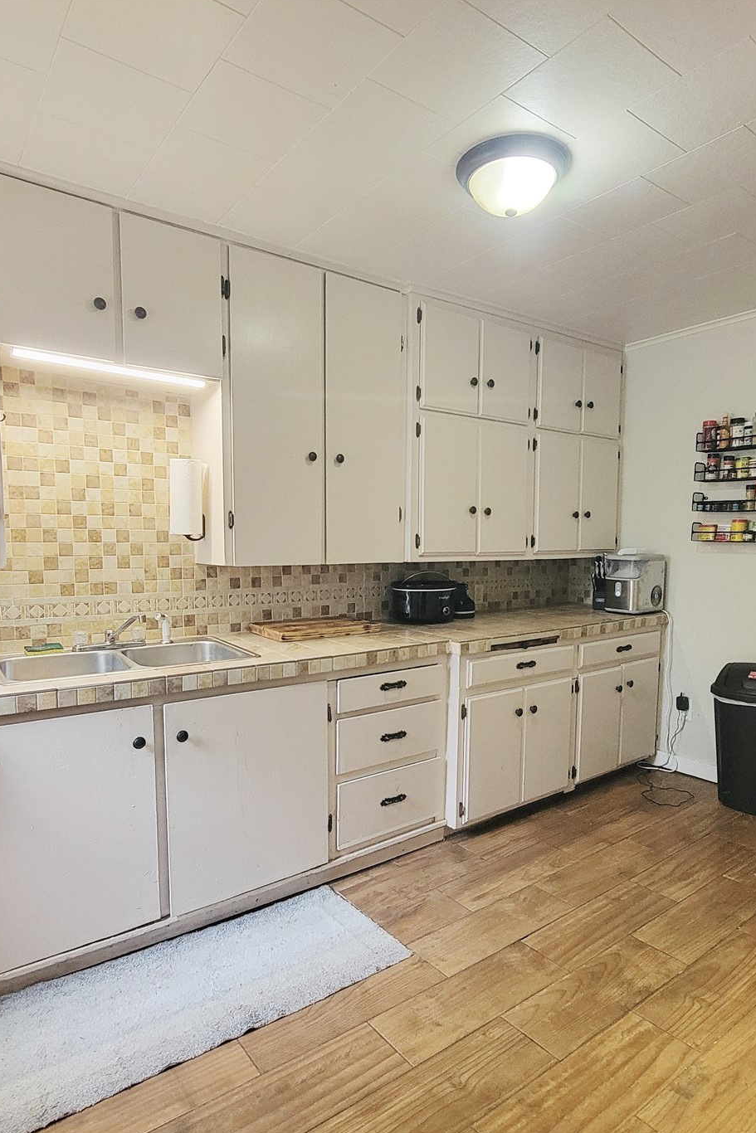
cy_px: 592
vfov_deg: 86.8
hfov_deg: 64.6
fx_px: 598
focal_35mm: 19
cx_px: 388
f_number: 2.2
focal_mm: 2.2
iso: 400
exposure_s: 1/60
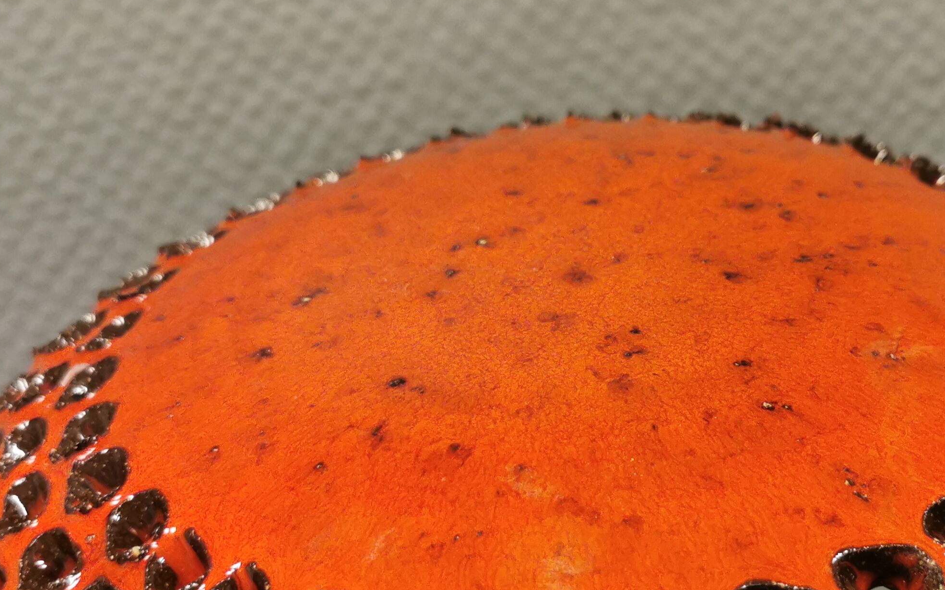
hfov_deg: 37.6
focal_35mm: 53
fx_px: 1365
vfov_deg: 24.3
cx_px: 653
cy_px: 388
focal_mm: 5.56
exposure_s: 1/60
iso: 200
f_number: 1.6
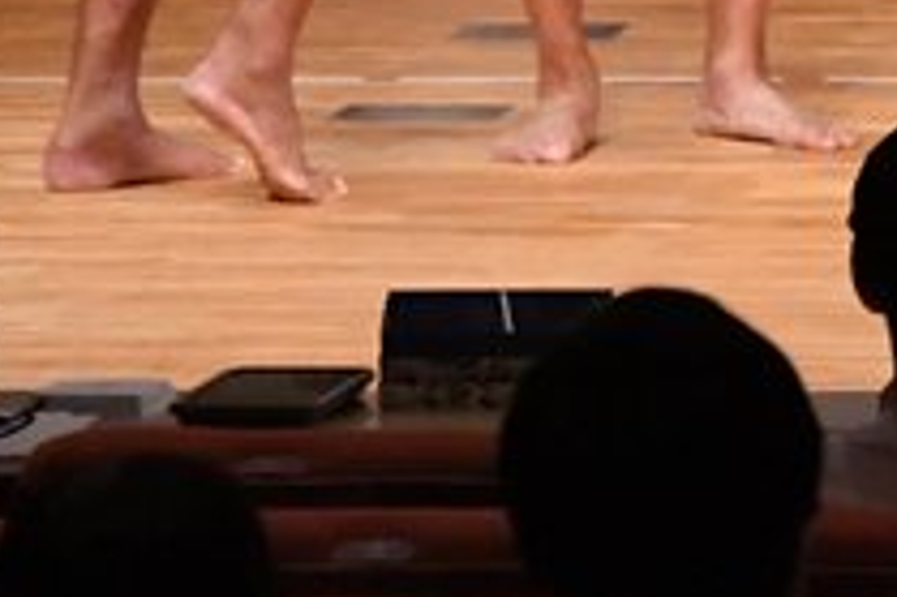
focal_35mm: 804
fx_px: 20017
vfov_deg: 1.7
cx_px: 1152
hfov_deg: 2.6
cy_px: -464
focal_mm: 145
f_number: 5.6
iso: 9000
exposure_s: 1/400
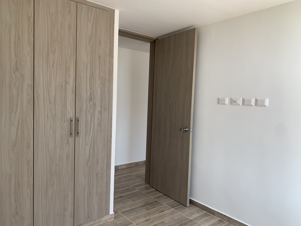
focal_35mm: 26
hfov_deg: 67.3
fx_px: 226
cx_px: 150
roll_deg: -1.8
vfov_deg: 53.1
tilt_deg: -4.6
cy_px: 113
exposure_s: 1/142
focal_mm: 4.25
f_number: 1.8
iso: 25
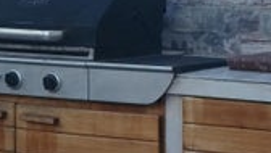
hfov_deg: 10.4
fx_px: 1489
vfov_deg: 5.8
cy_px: -60
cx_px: 143
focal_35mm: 207
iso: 50
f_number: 1.79
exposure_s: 1/517
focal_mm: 4.71
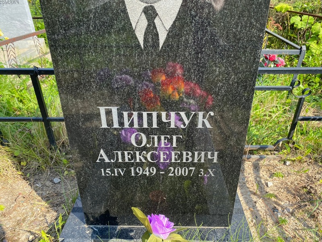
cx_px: 161
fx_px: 242
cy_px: 121
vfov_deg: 53.1
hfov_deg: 67.3
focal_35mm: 26
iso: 32
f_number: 1.8
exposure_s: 1/858
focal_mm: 4.25
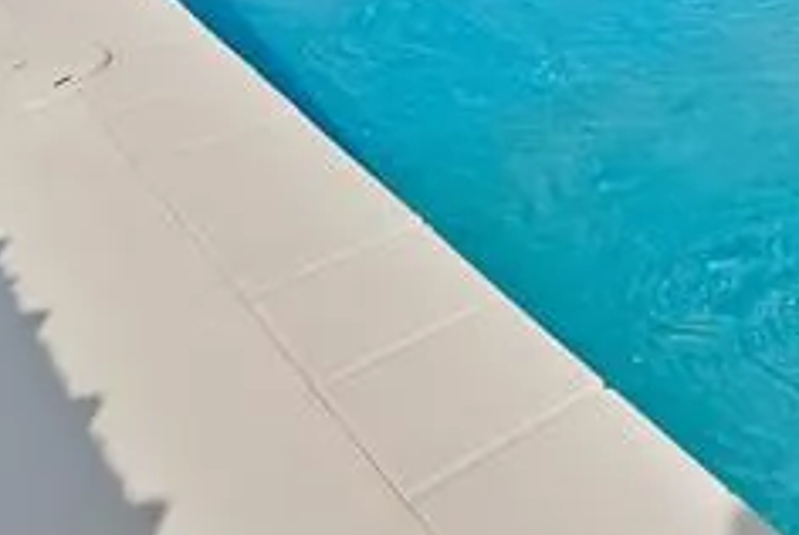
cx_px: 1002
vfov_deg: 17.9
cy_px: -538
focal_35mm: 52
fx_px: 1156
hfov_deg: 31.0
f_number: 9
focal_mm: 12
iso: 640
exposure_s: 1/640
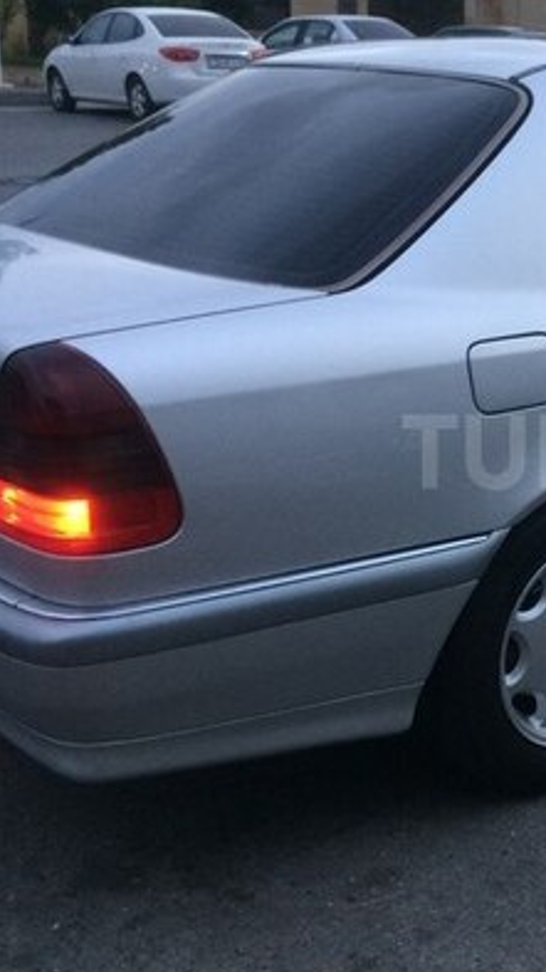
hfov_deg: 21.1
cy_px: 451
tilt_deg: -16.2
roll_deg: -2.3
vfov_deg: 39.2
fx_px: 1364
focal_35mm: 53
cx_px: 655
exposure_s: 1/33
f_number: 2.2
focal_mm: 4.15
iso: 100
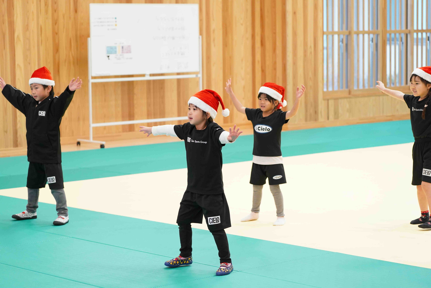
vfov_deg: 13.7
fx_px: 1197
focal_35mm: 100
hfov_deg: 20.4
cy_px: 144
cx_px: 216
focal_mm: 100
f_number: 4.5
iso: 3200
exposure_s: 1/160
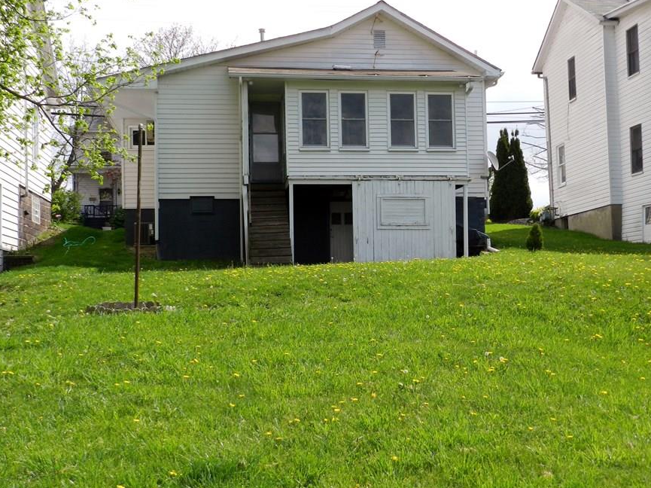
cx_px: 356
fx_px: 846
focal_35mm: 45
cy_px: 262
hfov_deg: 42.0
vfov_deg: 32.1
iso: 160
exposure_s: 1/800
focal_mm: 6.7
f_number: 4
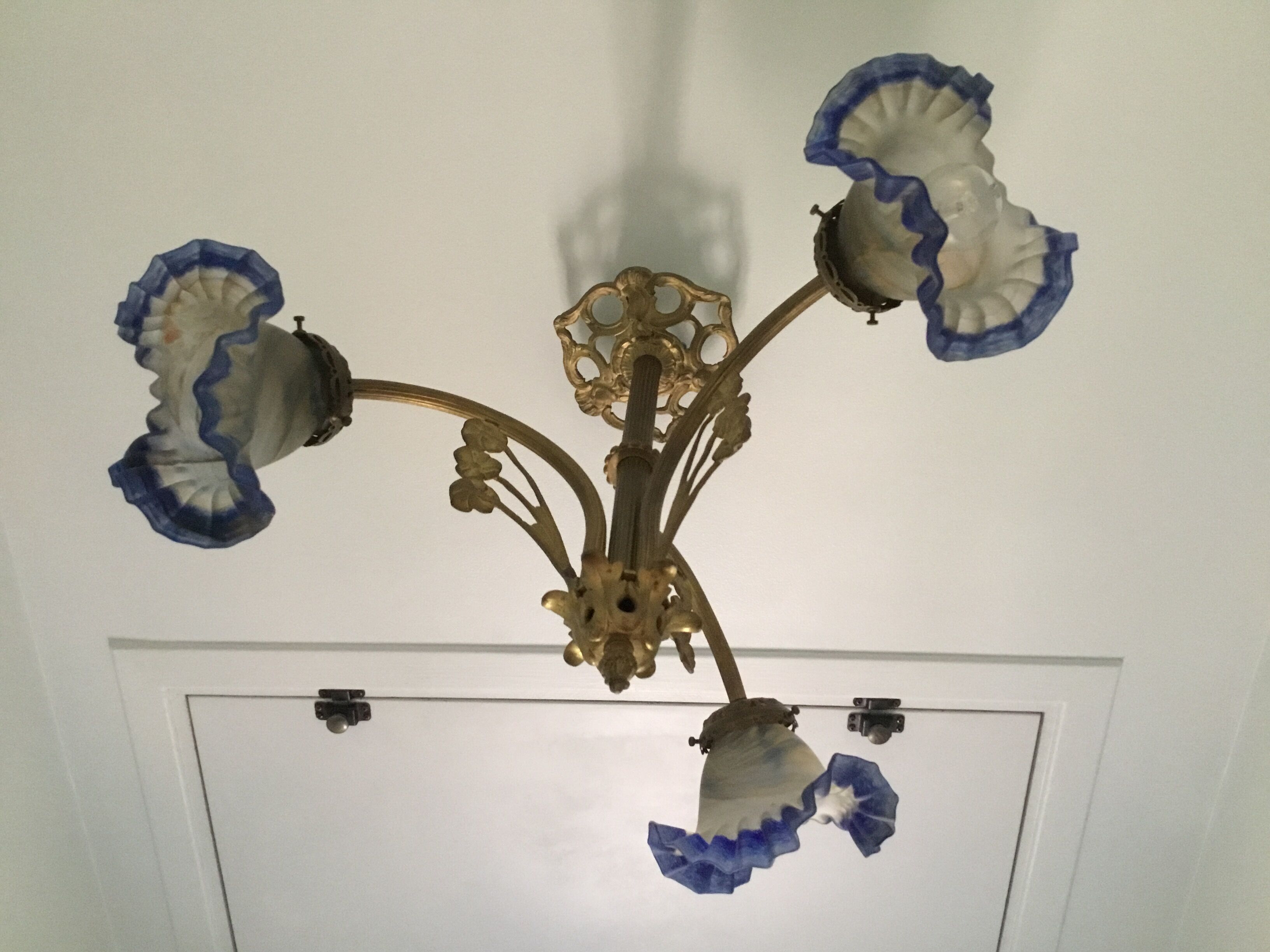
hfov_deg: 58.4
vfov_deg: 45.4
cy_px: 476
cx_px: 635
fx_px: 1137
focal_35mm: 31
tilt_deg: +64.1
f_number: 2.4
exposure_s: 1/17
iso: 200
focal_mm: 3.3
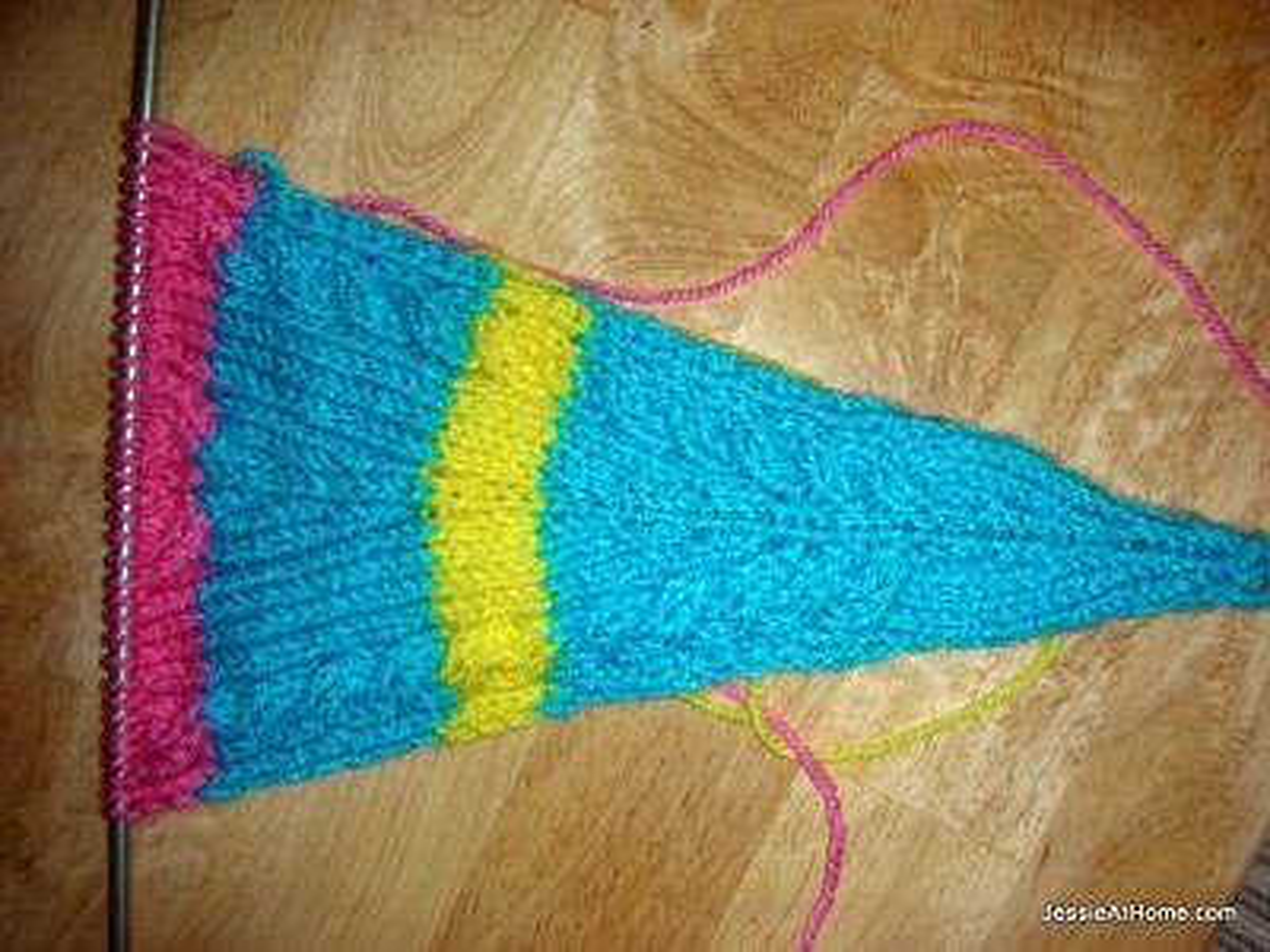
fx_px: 1284
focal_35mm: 35
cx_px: 635
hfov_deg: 52.6
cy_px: 476
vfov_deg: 40.7
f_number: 3
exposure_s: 1/60.1
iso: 50
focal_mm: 5.8
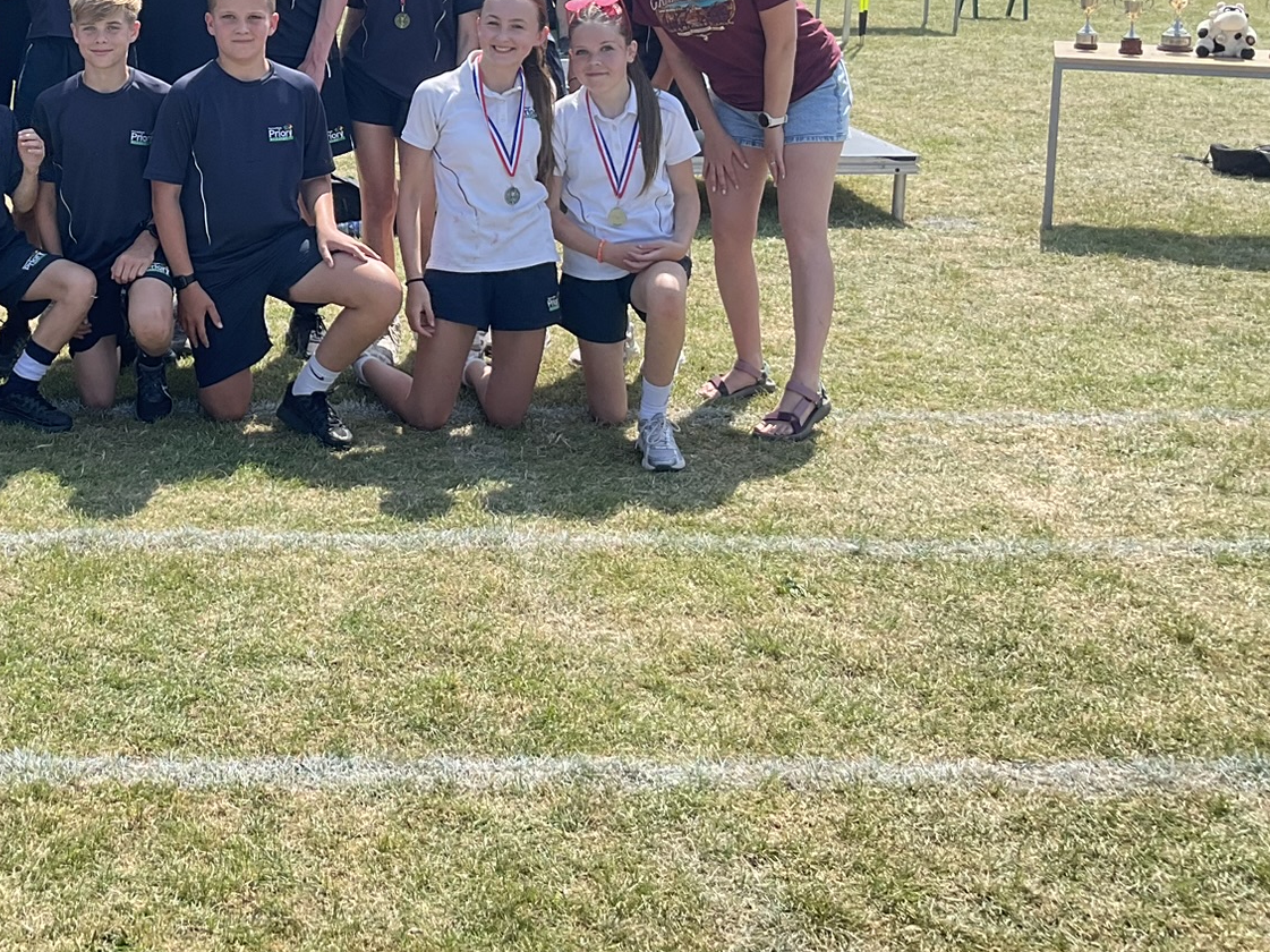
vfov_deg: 26.8
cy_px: 139
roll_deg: -0.7
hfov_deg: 34.9
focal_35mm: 53
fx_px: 1944
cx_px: 224
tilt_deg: -9.8
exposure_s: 1/816
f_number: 1.8
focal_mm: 3
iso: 16
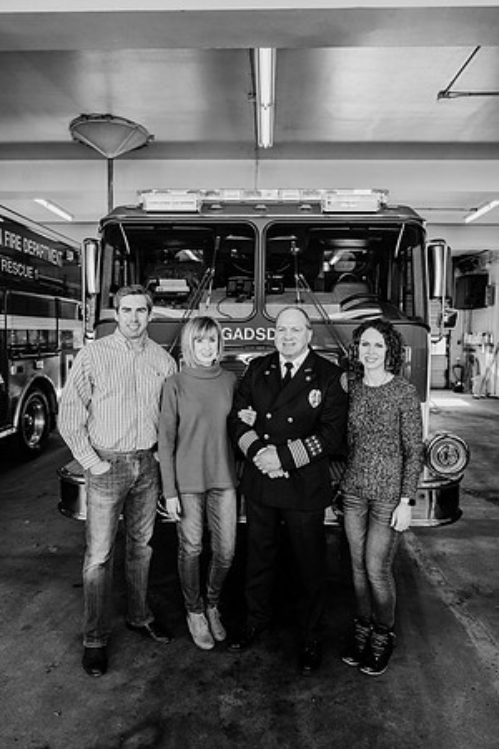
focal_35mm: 24
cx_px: 250
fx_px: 499
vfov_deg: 73.7
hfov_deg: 53.1
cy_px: 374
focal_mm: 24
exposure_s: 1/250
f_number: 3.2
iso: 250
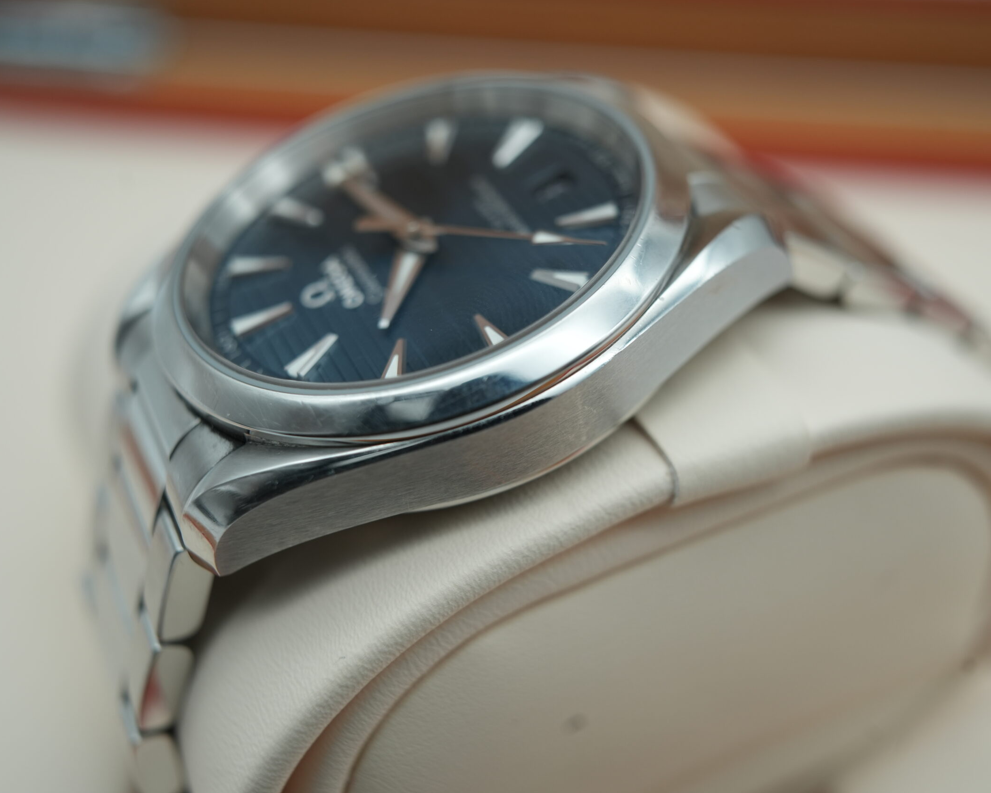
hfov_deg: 45.7
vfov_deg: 37.3
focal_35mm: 40
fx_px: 1173
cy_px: 394
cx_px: 553
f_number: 5
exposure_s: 1/250
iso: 400
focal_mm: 35
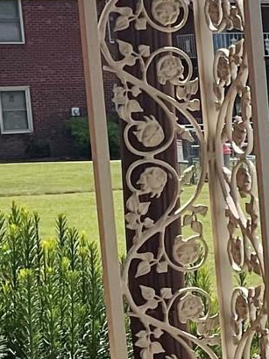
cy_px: 290
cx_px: 797
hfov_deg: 8.6
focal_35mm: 145
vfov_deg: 13.6
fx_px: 1504
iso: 16
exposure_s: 1/2538
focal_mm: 3
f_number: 1.8
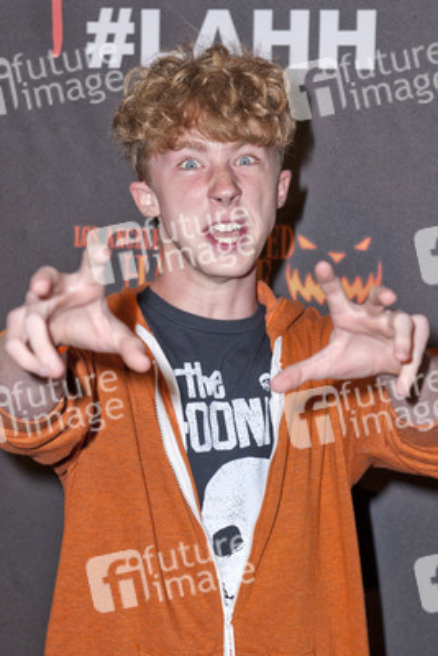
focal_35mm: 58
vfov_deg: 34.5
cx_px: 219
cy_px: 328
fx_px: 1058
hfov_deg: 23.4
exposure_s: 1/400
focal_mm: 58
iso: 400
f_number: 4.5
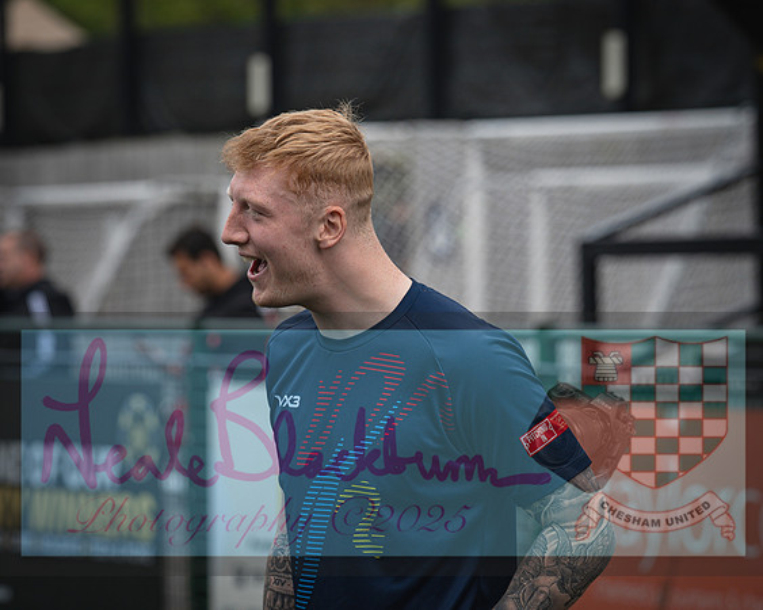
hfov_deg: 8.5
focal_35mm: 227
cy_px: 305
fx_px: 5135
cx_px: 358
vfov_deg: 6.8
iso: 200
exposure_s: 1/1150
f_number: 4
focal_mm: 135
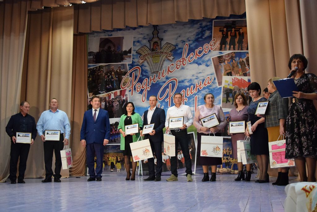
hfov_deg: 51.3
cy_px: 106
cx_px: 158
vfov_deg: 35.5
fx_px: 330
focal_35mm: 38
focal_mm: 25
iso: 3200
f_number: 4
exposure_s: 1/160
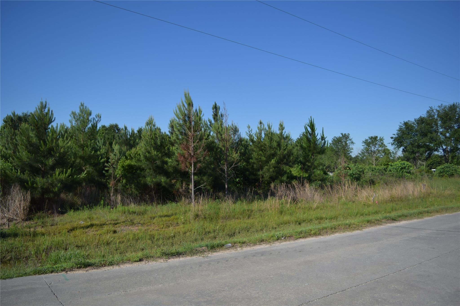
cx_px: 230
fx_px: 345
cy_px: 153
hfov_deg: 67.4
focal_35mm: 27
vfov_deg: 47.9
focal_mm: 18
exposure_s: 1/3200
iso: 200
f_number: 3.5
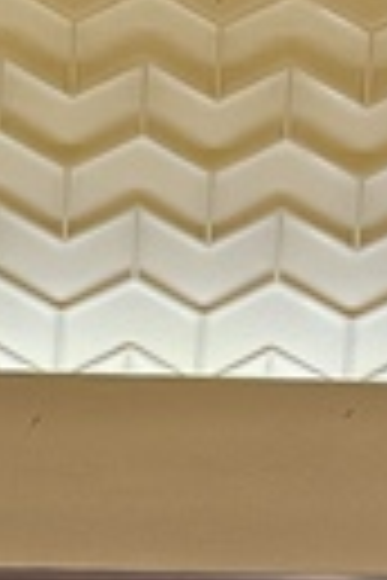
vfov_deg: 10.0
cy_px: 1221
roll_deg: -0.4
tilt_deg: +1.7
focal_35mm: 188
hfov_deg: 7.1
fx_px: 3031
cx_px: -292
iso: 250
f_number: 1.6
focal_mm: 5.1
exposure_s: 1/50
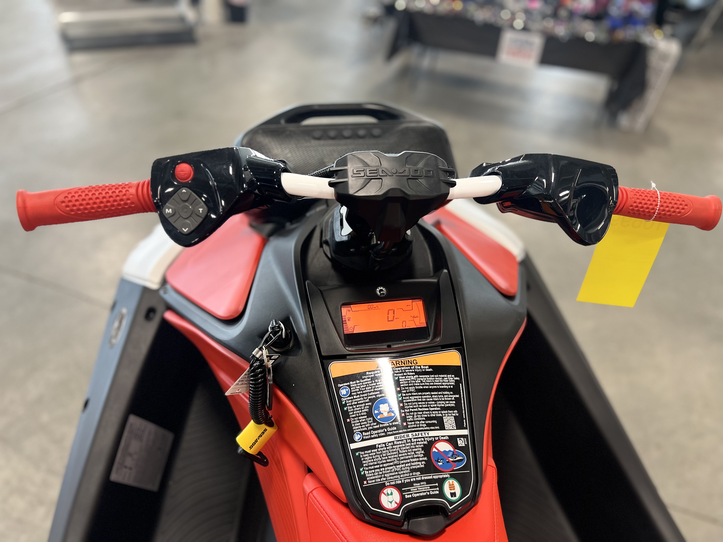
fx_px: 543
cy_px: 271
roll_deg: -2.4
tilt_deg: -39.5
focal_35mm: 26
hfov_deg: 67.3
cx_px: 362
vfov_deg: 53.1
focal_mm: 5.7
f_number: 1.5
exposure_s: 1/60
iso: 125
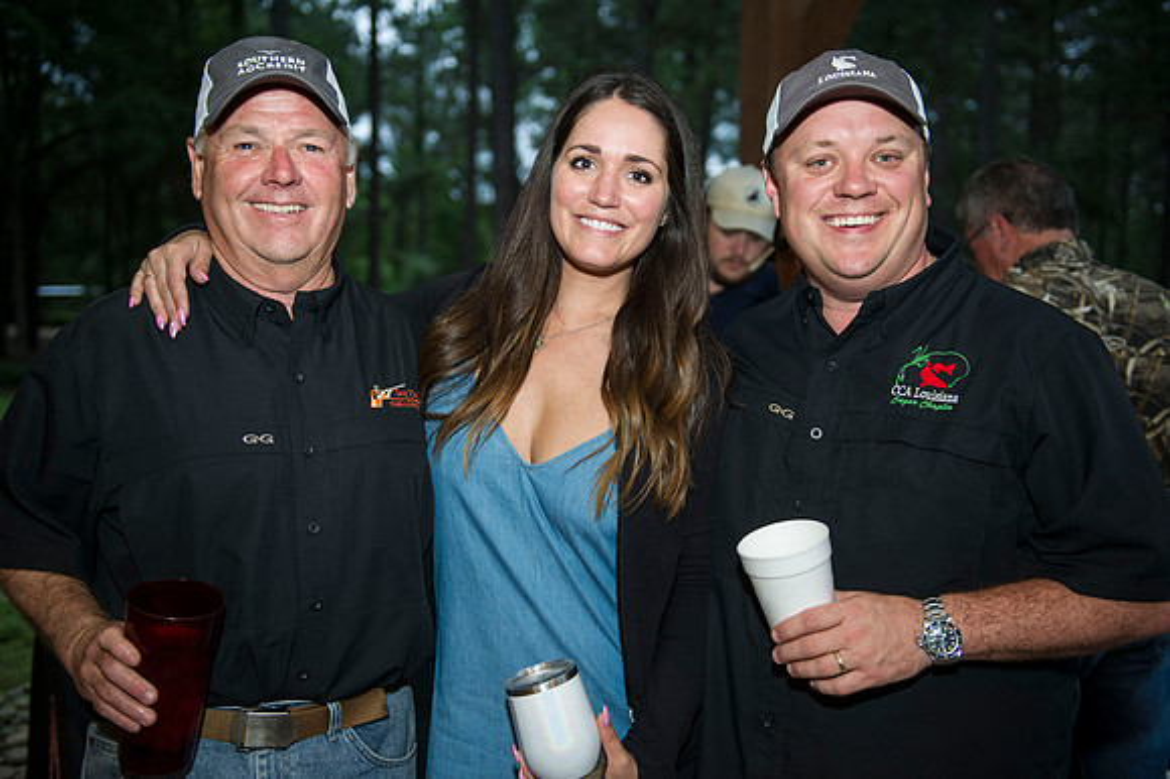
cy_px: 390
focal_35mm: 38
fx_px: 1234
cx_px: 585
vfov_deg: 35.0
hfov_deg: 50.7
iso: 800
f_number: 2.8
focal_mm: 38
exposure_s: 1/60
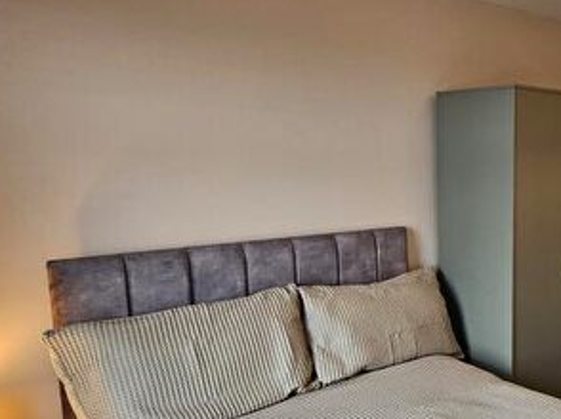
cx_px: 553
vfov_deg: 45.3
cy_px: 235
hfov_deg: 48.7
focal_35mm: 31
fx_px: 502
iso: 160
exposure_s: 1/50
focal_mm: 2.2
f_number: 2.2
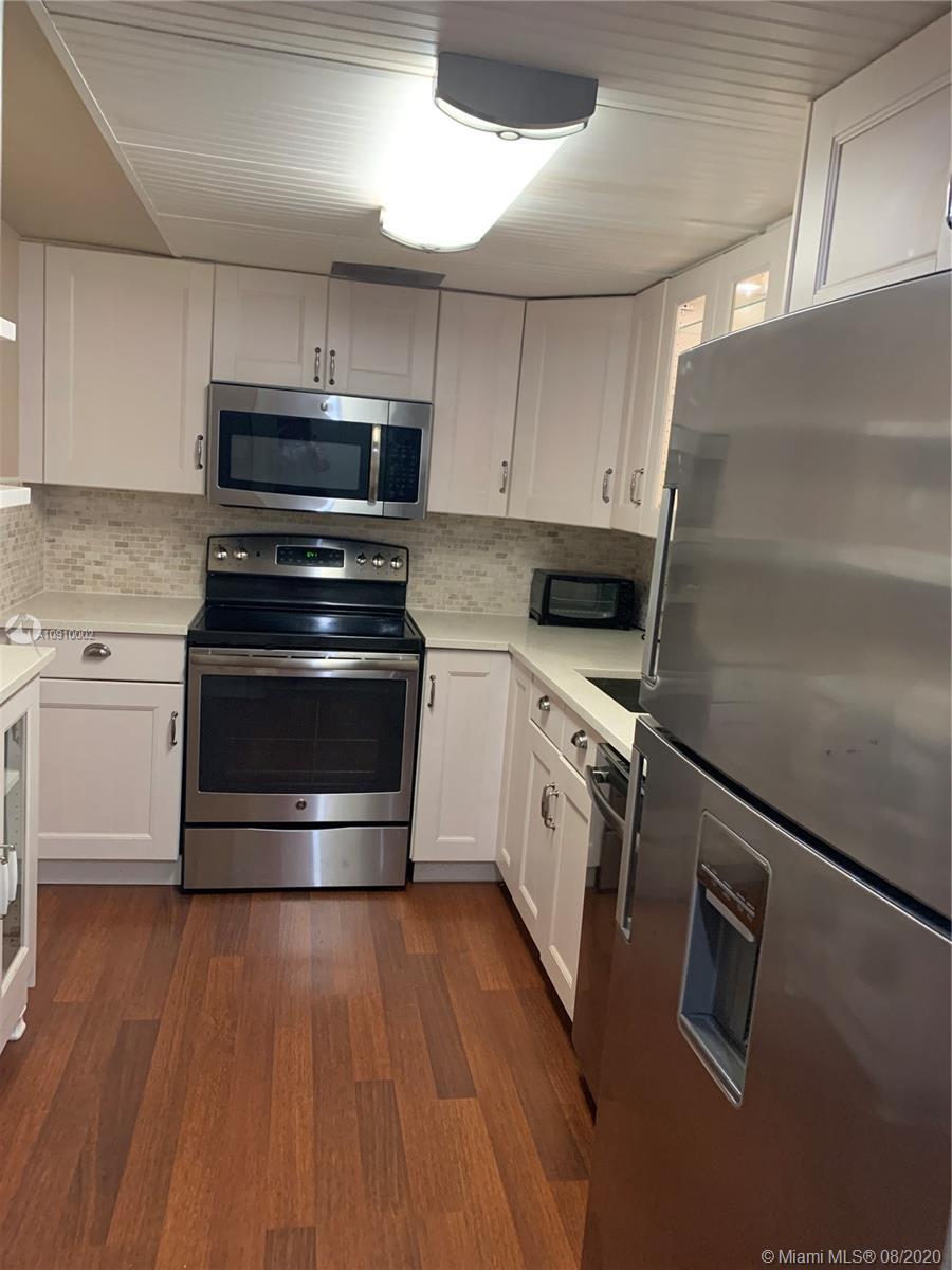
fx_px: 953
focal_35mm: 26
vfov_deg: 67.3
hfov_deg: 53.1
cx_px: 476
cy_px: 635
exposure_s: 1/60
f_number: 1.8
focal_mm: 4.25
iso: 320
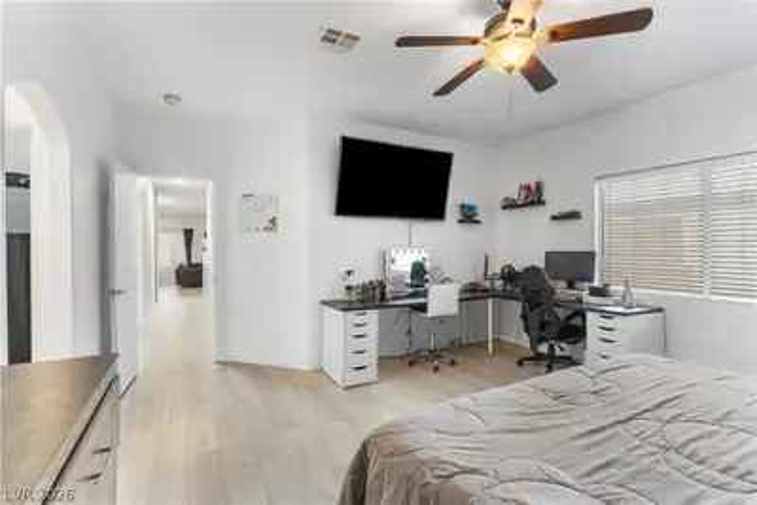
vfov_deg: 70.5
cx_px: 378
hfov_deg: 93.3
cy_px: 252
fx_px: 358
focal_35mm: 17
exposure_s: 1/6
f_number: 8
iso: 400
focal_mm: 17
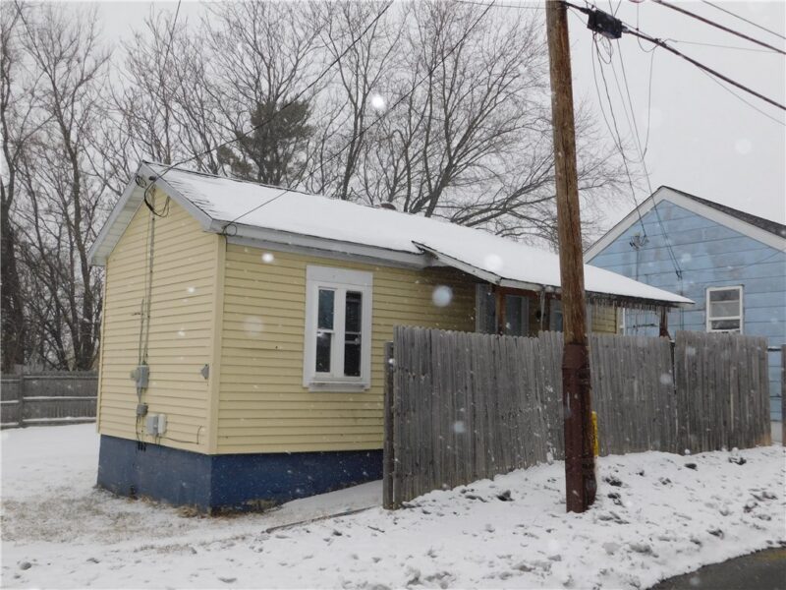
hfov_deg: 51.4
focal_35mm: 36
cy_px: 295
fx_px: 817
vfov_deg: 39.7
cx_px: 393
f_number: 3.5
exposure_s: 1/1000
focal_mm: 6.3
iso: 125
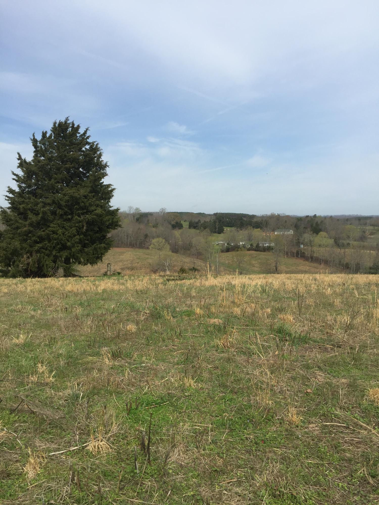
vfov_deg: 61.7
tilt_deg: -2.1
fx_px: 423
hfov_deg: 48.2
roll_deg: +2.0
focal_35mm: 29
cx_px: 190
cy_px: 252
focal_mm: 4.15
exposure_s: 1/1647
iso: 32
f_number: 2.2
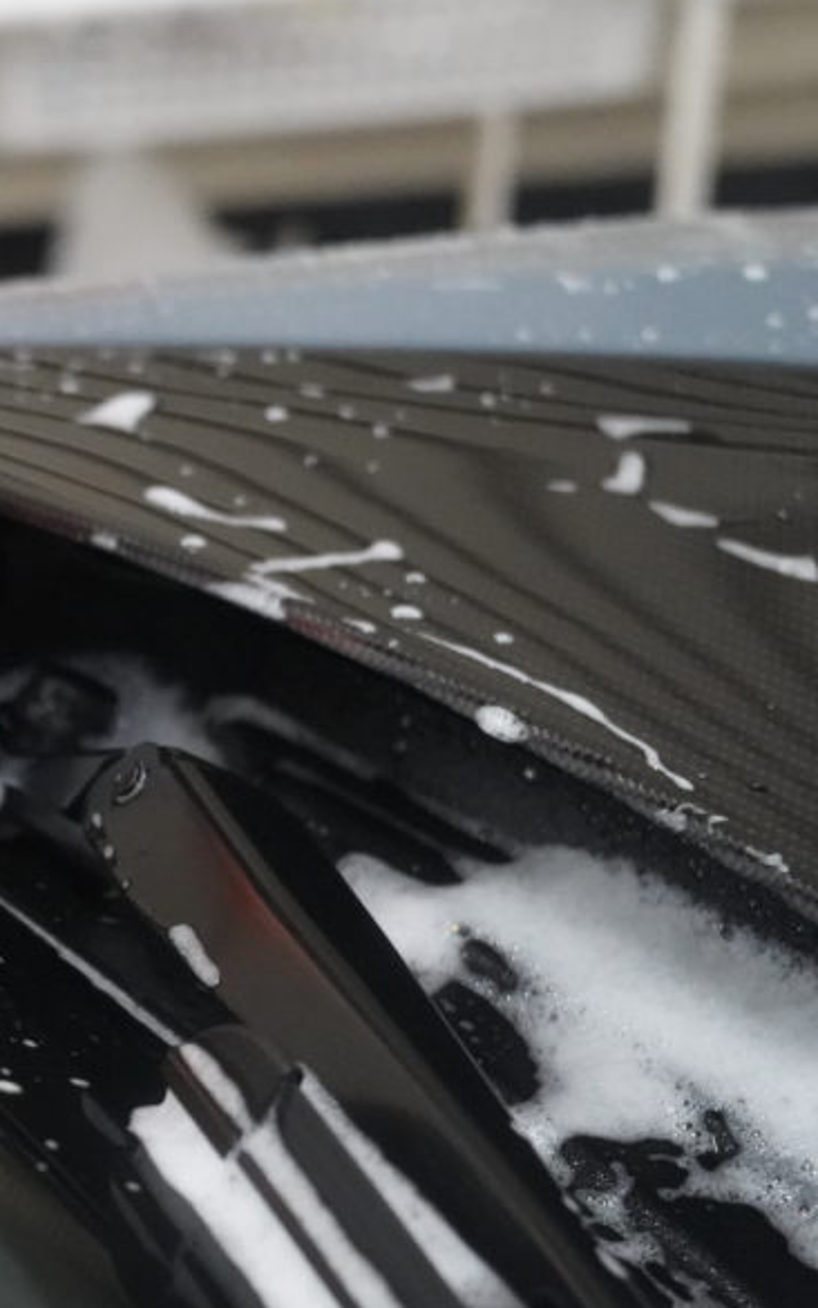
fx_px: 3814
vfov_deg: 19.5
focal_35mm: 107
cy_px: 683
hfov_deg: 11.9
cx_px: -291
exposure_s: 1/125
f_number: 5.6
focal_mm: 60
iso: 12800
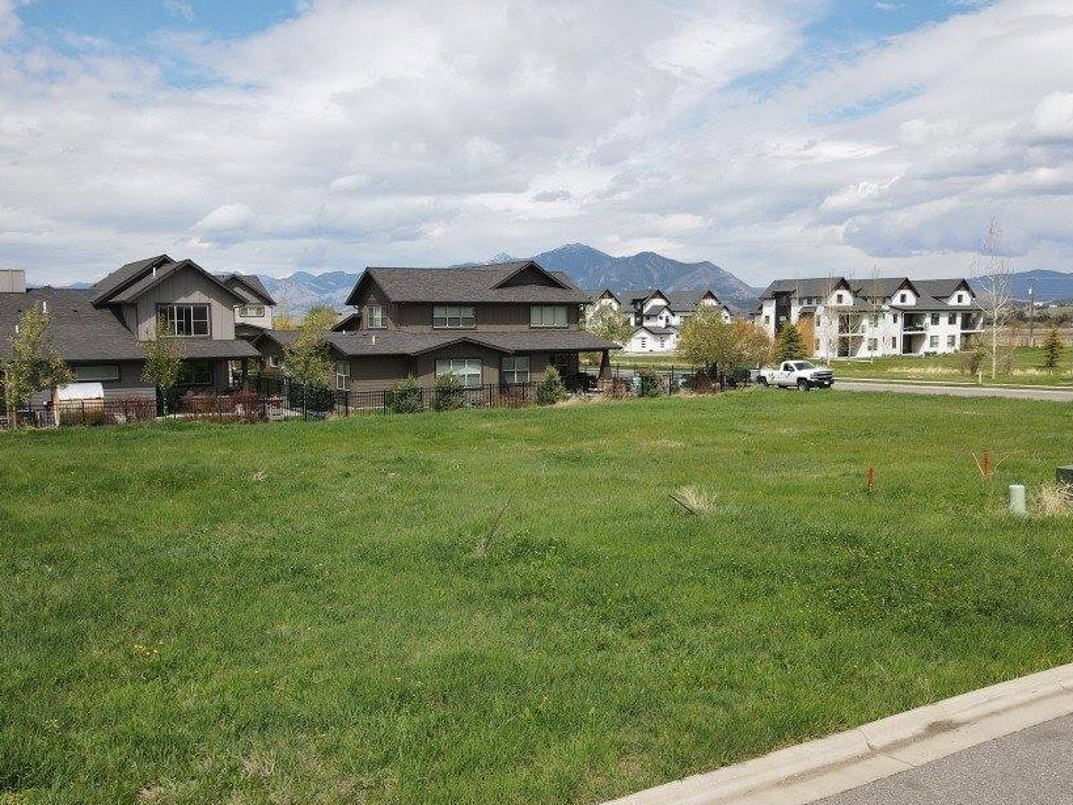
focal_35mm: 30
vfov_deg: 46.8
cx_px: 477
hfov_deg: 59.8
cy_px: 425
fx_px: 930
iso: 100
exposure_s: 1/725
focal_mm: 4.5
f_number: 2.8
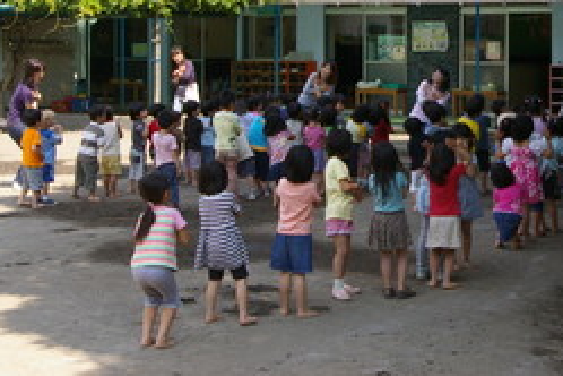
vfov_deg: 16.1
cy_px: 50
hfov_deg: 24.0
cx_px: 418
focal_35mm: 84
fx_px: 1312
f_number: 8
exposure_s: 1/250
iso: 400
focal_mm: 31
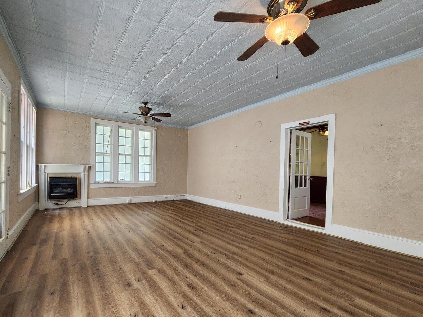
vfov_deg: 81.5
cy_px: 174
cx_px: 183
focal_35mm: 15
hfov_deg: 97.6
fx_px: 183
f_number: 2.2
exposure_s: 1/60
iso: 160
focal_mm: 2.2
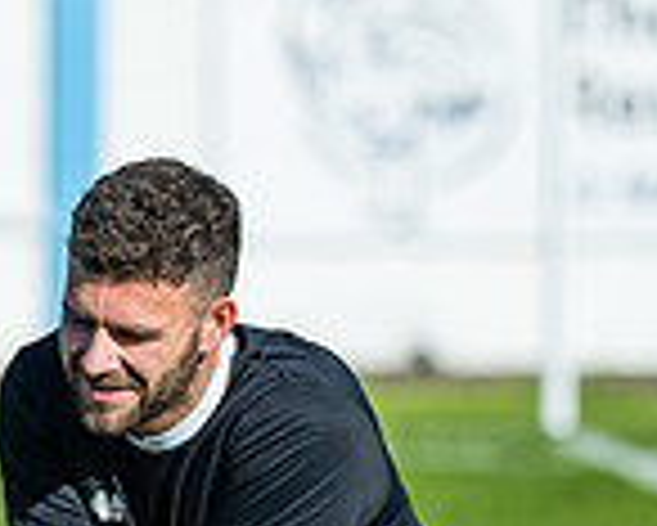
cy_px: 535
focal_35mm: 585
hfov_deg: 3.3
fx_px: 11383
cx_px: 101
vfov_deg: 2.6
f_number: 2.1
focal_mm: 135
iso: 50
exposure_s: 1/4000
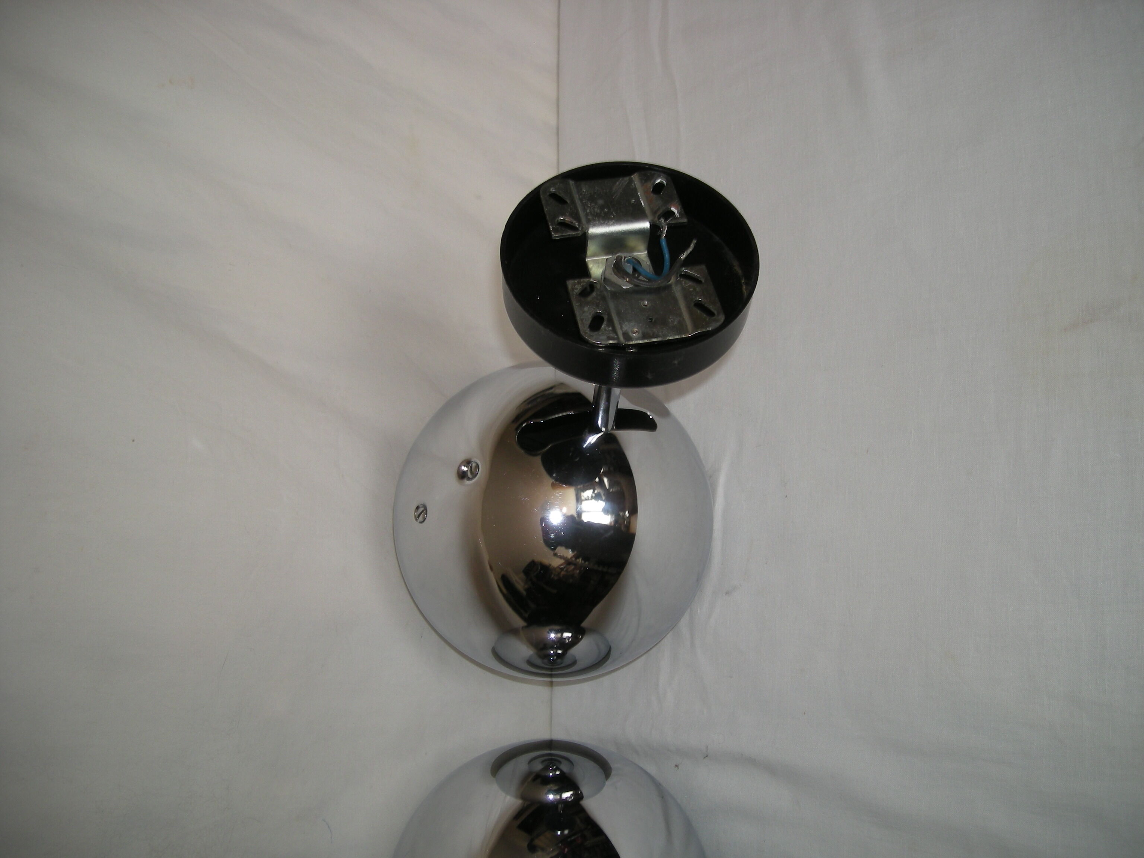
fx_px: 1157
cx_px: 572
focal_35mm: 35
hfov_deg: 52.6
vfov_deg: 40.7
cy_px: 429
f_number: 2.8
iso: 50
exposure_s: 1/49.4
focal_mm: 5.7
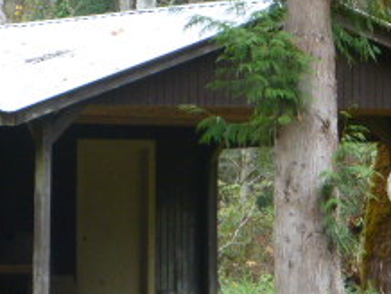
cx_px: 74
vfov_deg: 4.4
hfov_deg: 5.9
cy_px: 160
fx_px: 3811
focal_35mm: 337
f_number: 5.3
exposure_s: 1/80
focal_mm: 20.6
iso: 250
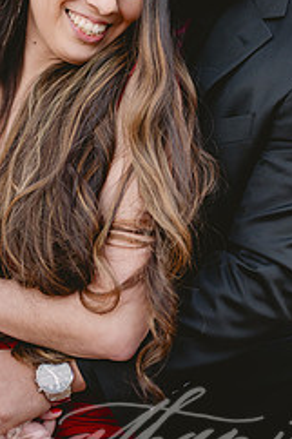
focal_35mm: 93
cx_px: 151
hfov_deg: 14.7
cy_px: 107
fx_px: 1133
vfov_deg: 21.7
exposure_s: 1/2000
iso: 640
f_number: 2
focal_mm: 50
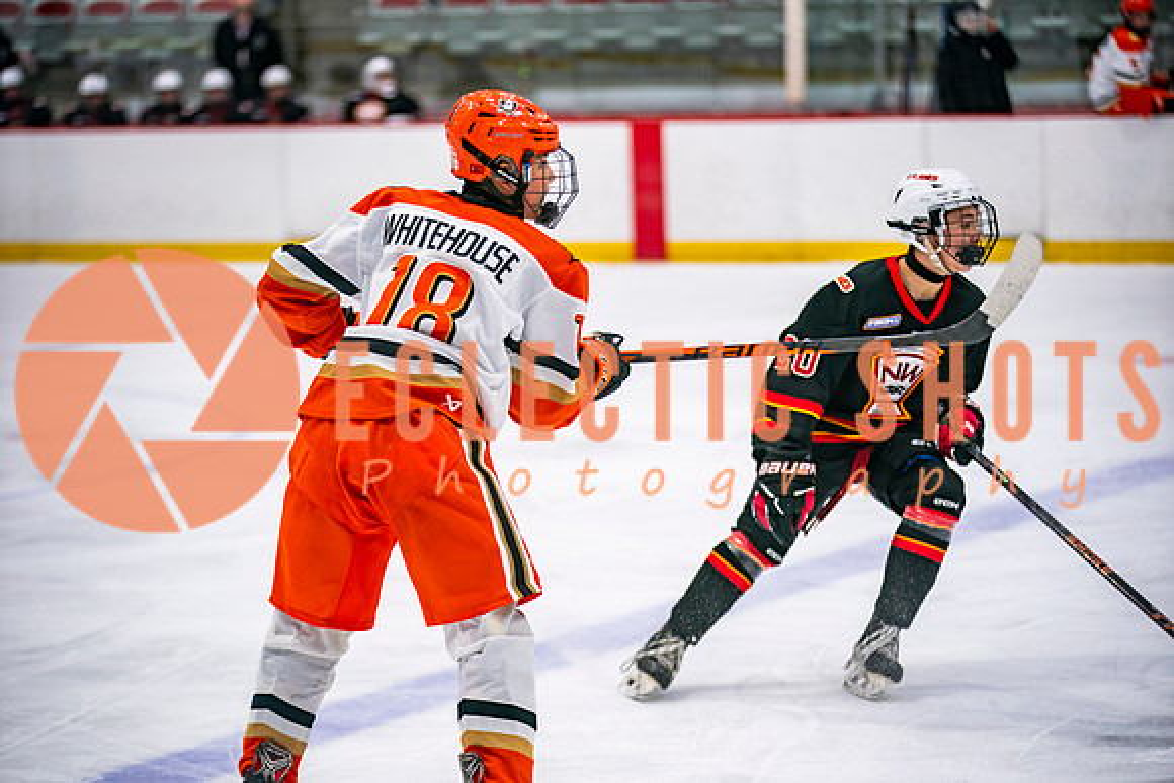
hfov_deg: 15.2
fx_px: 4403
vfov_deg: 10.2
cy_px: 392
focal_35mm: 135
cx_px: 587
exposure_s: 1/640
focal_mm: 135
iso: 640
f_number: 2.8
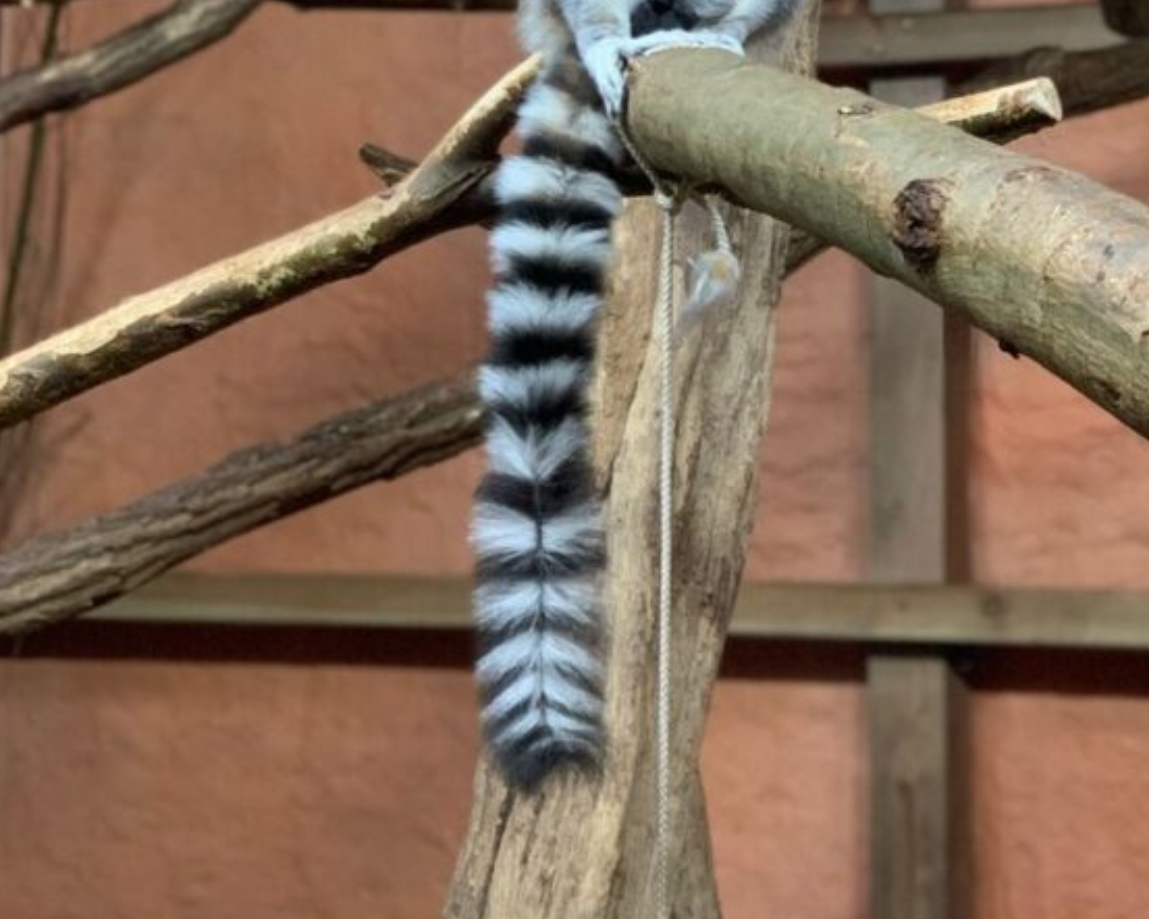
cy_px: 37
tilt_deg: +8.8
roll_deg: -0.5
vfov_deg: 16.1
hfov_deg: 20.3
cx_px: 771
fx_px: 3195
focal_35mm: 94
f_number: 2.4
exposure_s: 1/25
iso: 400
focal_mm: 6
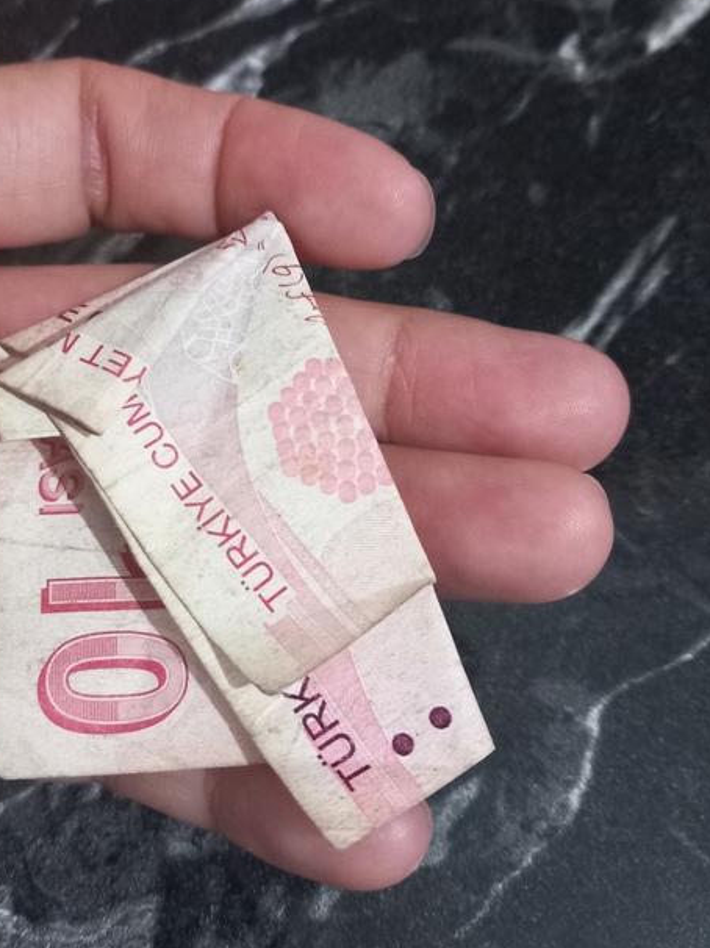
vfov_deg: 45.8
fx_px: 1122
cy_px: 446
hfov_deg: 34.7
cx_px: 217
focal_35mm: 41
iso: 800
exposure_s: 1/20
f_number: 1.8
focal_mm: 4
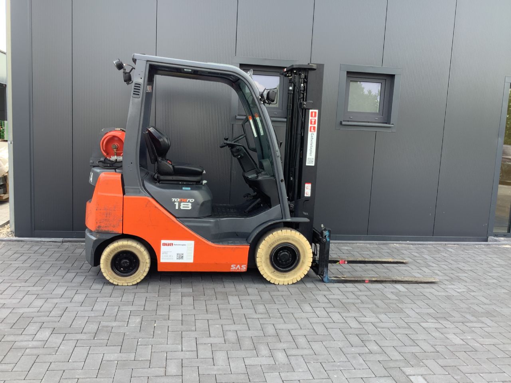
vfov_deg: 45.4
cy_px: 192
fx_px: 458
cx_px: 256
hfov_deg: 58.4
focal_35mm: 31
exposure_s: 1/133
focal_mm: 3.3
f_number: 2.4
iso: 25
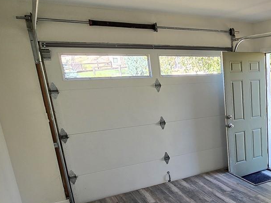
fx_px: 266
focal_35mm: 34
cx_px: 267
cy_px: 146
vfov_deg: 40.9
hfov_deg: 45.9
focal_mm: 2.2
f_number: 2.2
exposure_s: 1/120
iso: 50
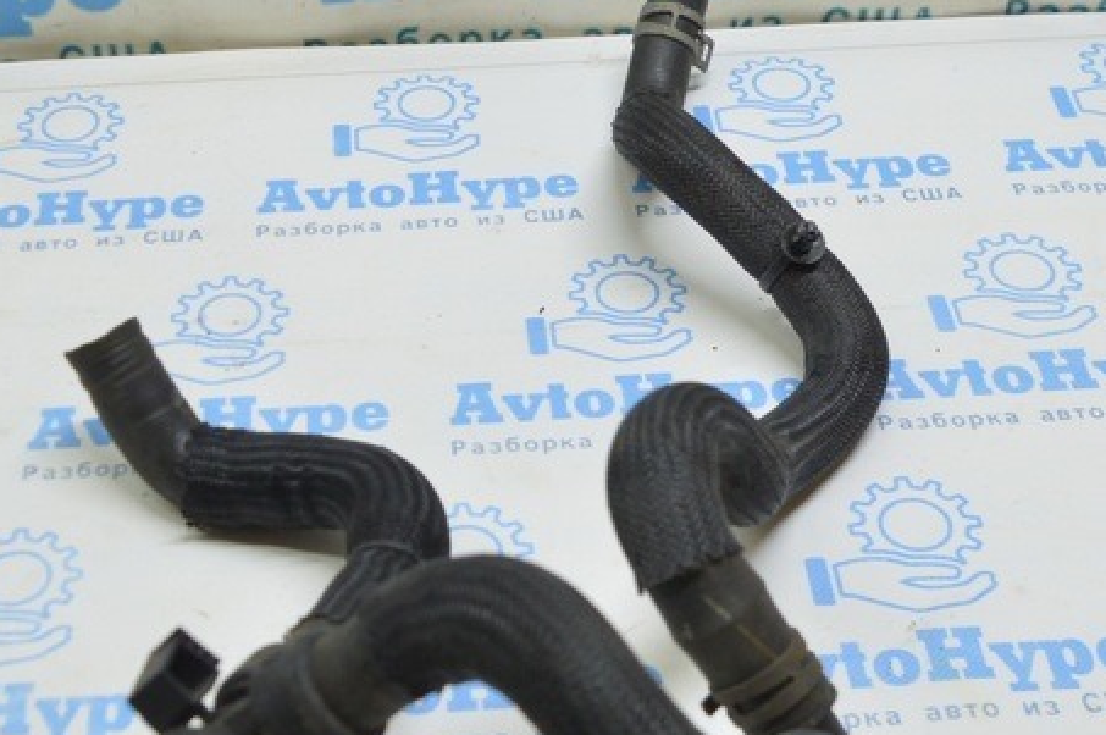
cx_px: 364
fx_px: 1872
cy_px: 460
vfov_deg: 22.2
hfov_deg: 32.6
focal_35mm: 61
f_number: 3.5
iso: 400
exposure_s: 1/60
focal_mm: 18
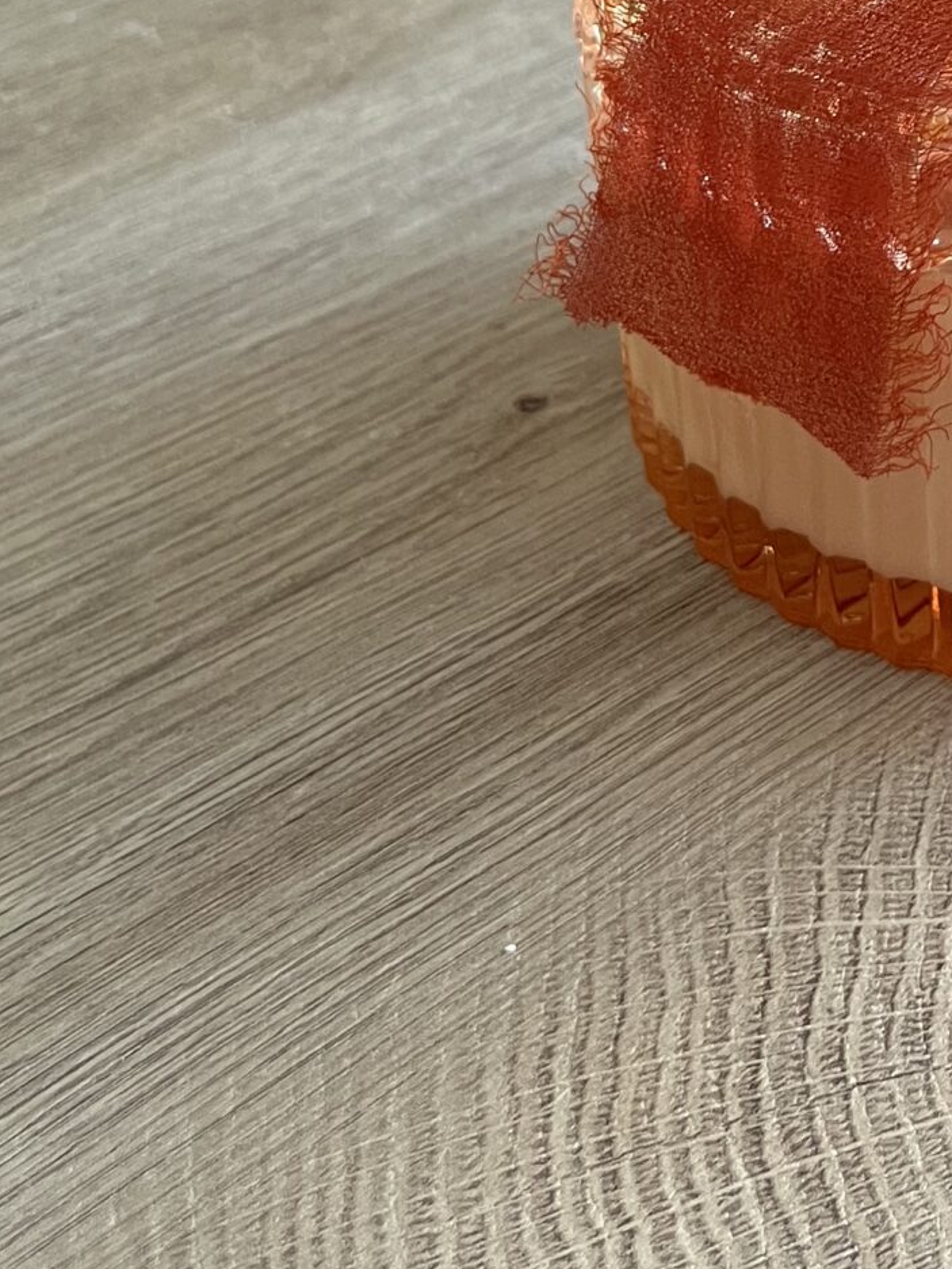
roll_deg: -0.9
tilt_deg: -29.0
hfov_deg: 19.6
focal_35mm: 71
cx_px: 1104
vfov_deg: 25.6
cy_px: -80
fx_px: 2603
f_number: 1.6
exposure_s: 1/94
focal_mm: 5.1
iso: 125
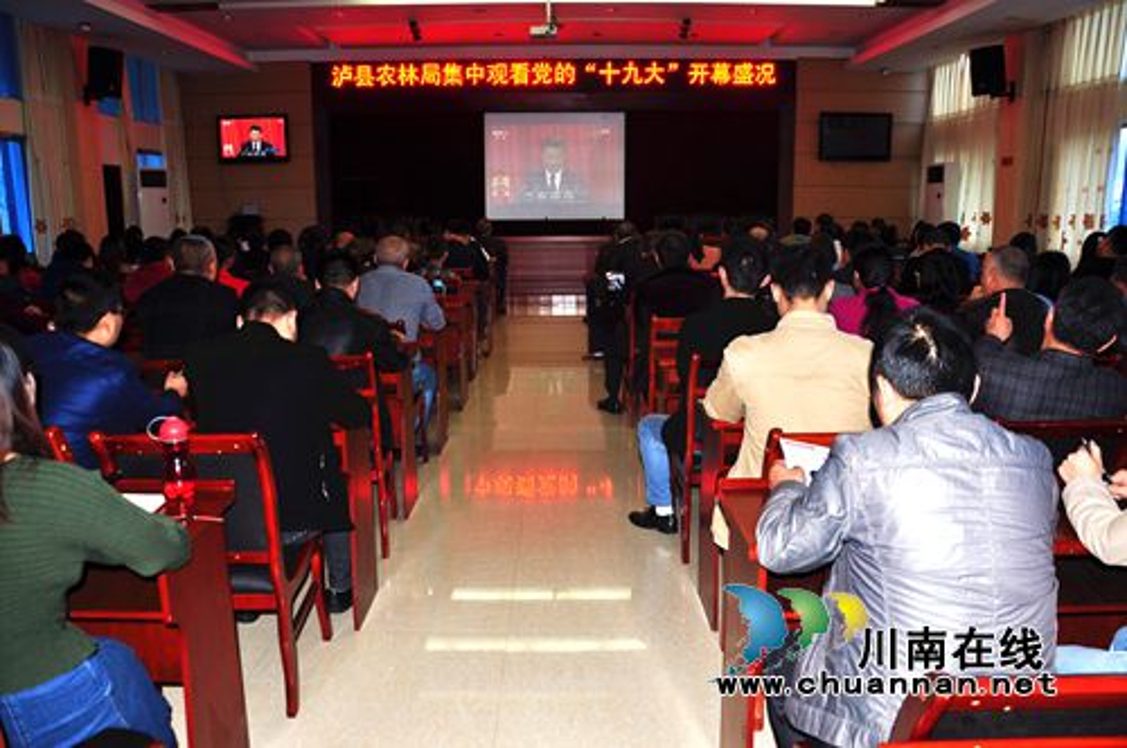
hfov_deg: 67.4
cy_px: 374
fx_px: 844
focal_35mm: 27
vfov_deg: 47.8
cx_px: 564
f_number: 3.5
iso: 200
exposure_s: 1/60
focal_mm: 18
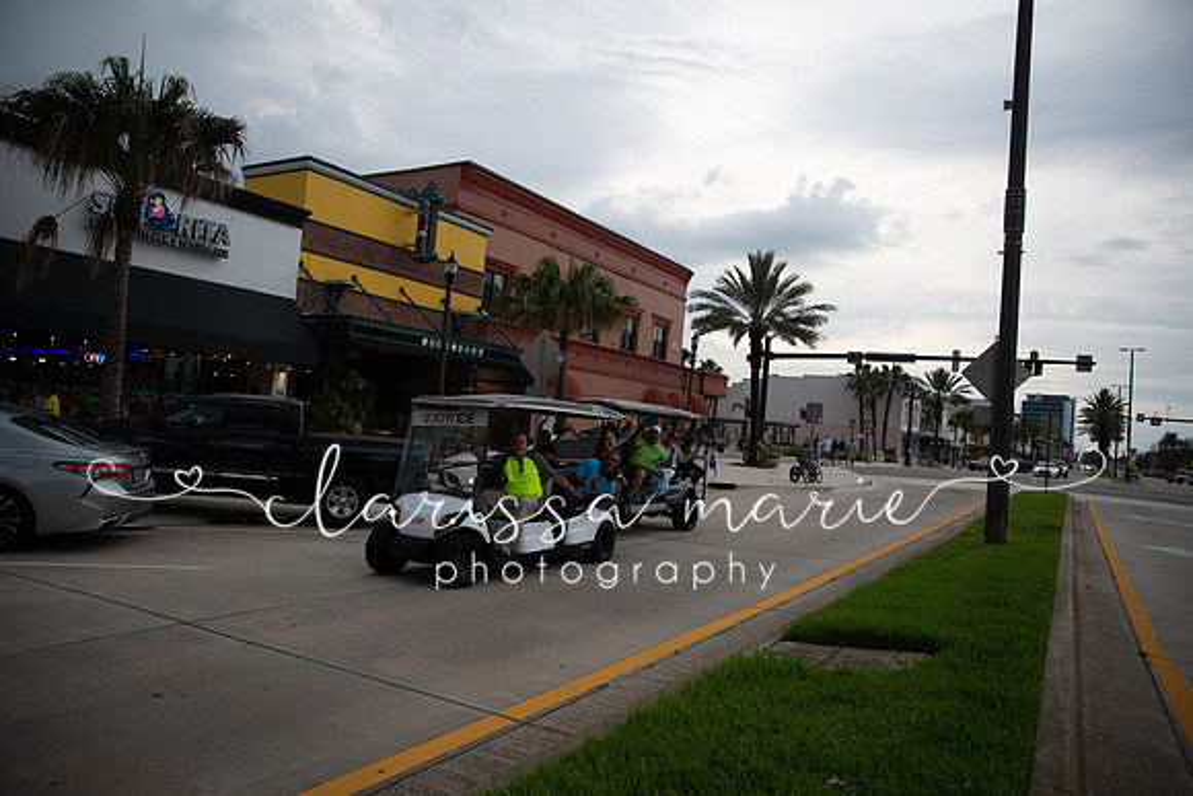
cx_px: 596
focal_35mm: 24
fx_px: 795
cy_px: 398
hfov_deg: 73.7
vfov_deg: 53.2
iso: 80
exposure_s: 1/200
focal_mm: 24
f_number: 2.8
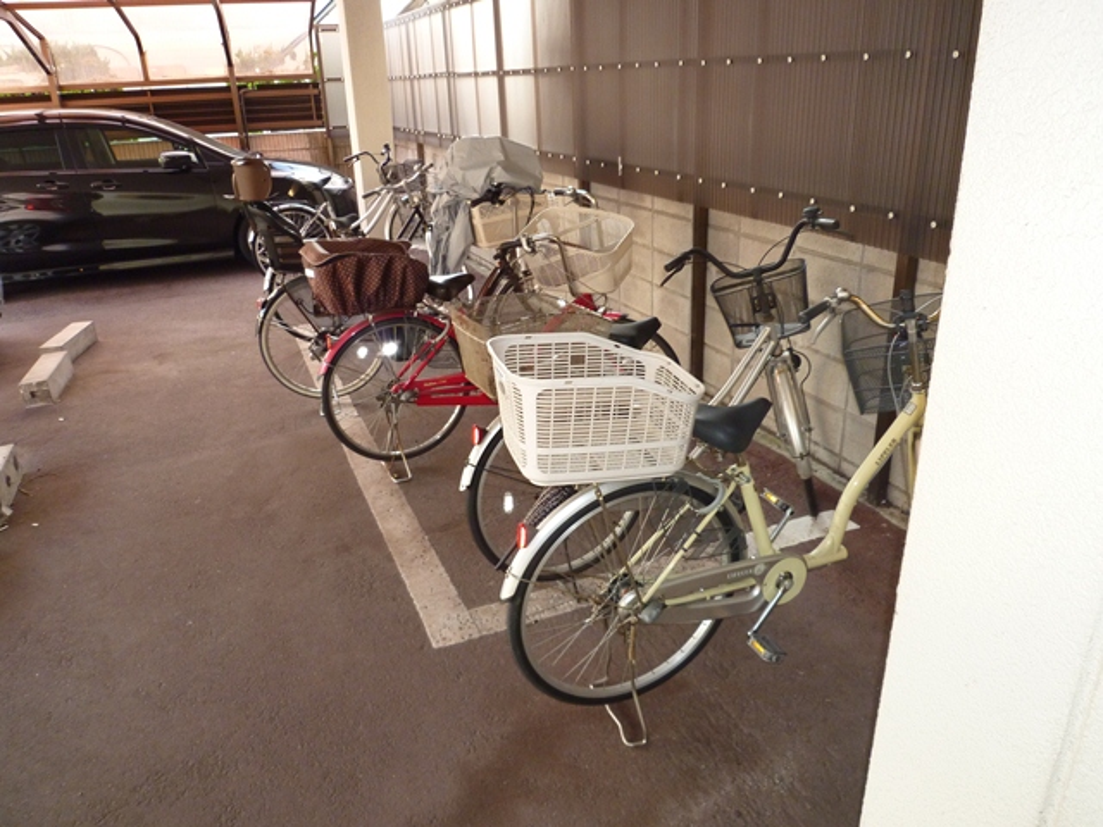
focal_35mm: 25
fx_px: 797
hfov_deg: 69.4
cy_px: 414
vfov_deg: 54.9
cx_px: 552
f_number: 2.8
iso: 200
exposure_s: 1/60
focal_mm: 4.5
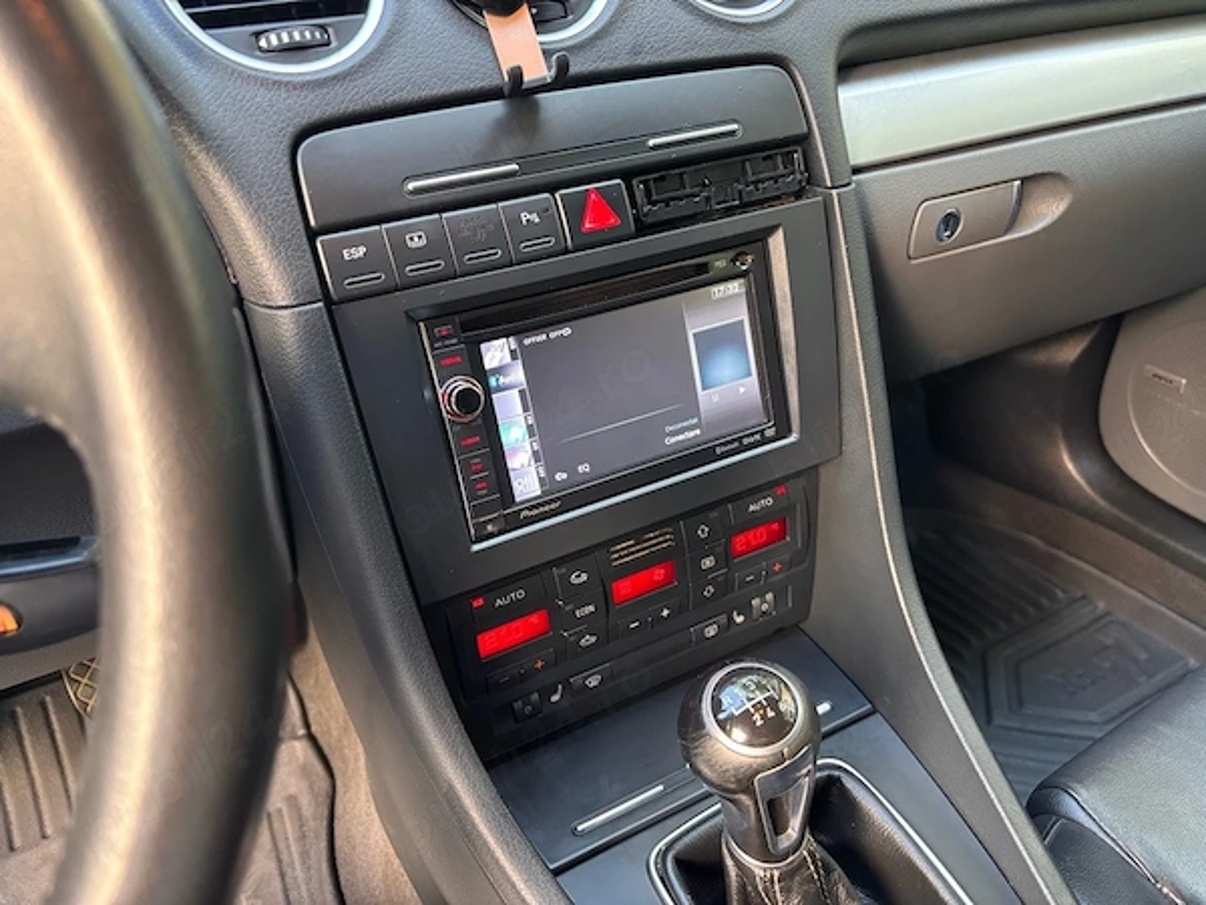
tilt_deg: -31.5
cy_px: 452
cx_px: 603
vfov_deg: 53.1
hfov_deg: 67.3
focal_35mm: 26
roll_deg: +4.2
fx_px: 906
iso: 320
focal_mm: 5.96
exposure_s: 1/49
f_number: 1.6
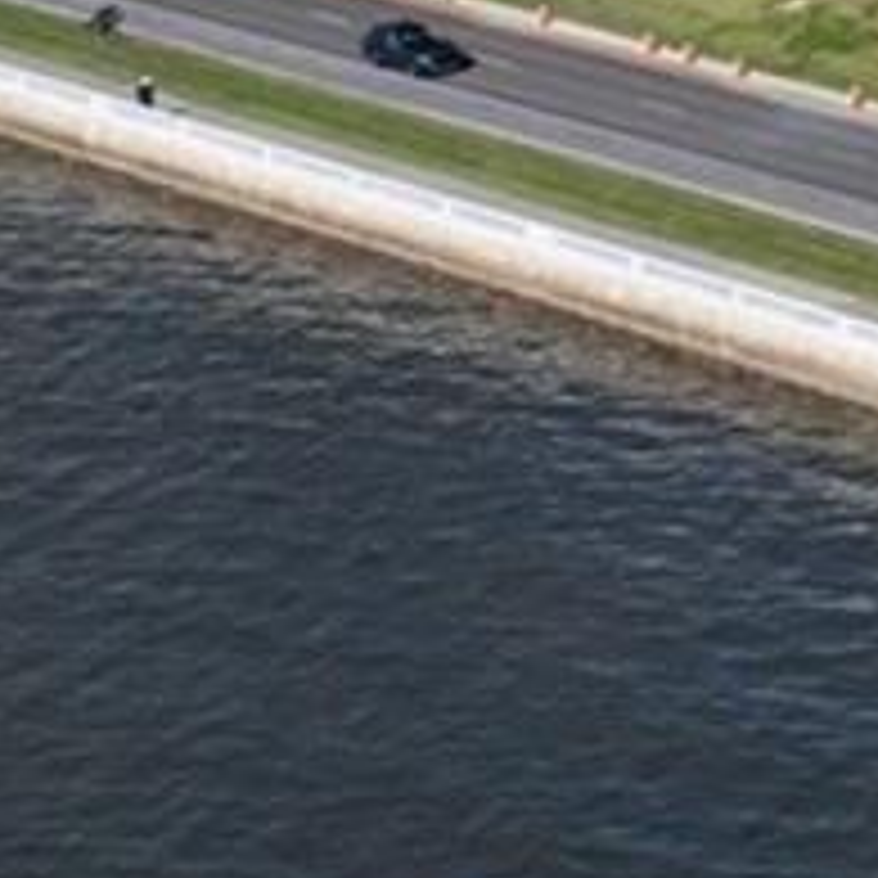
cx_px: 3512
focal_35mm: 174
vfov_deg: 9.7
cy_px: -543
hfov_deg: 7.3
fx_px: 4993
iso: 100
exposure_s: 1/3200
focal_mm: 12.29
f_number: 2.8
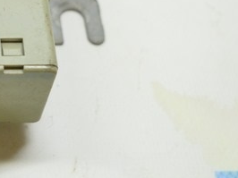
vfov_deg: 13.1
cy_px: -8
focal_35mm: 111
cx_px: -76
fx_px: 762
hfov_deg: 16.7
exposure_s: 1/40
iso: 400
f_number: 3.8
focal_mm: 20
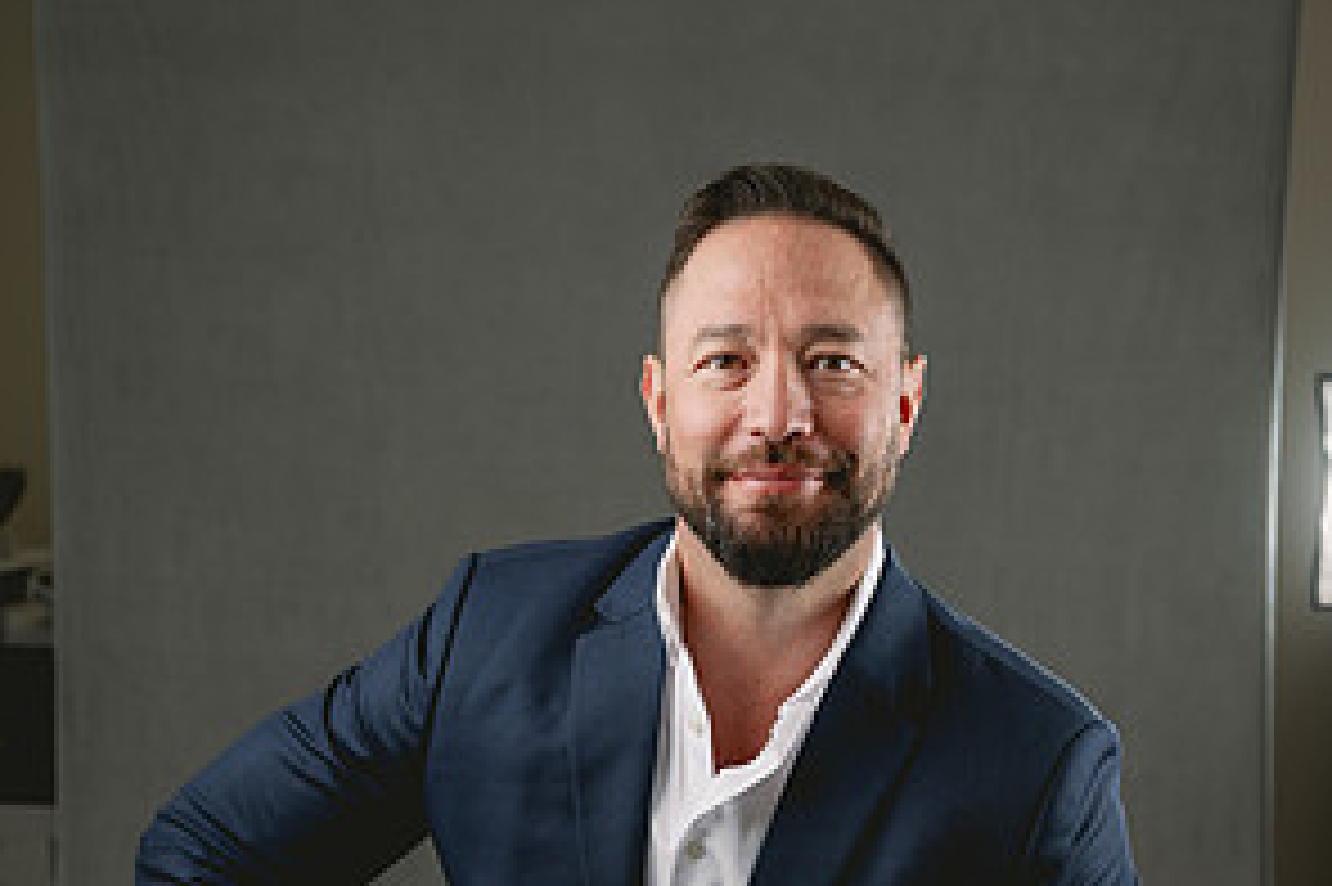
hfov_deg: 26.7
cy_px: 895
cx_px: 664
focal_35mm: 76
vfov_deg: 17.5
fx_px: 2810
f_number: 3.5
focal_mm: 50
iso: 50
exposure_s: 1/200
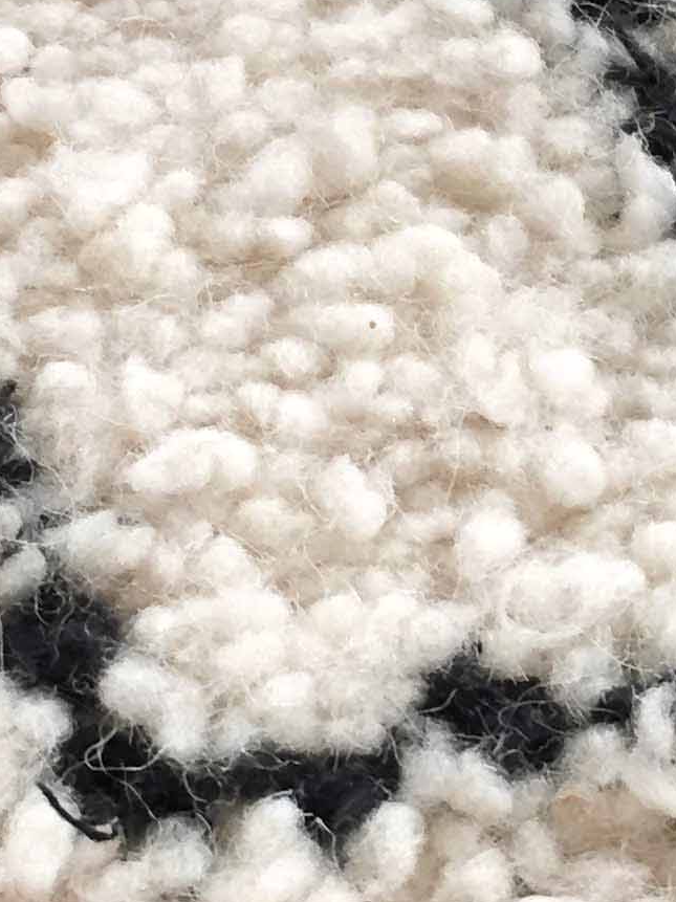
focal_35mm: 110
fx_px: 2866
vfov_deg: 17.9
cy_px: 489
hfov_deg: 13.3
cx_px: 656
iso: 125
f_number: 2.2
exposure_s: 1/35
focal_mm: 4.15
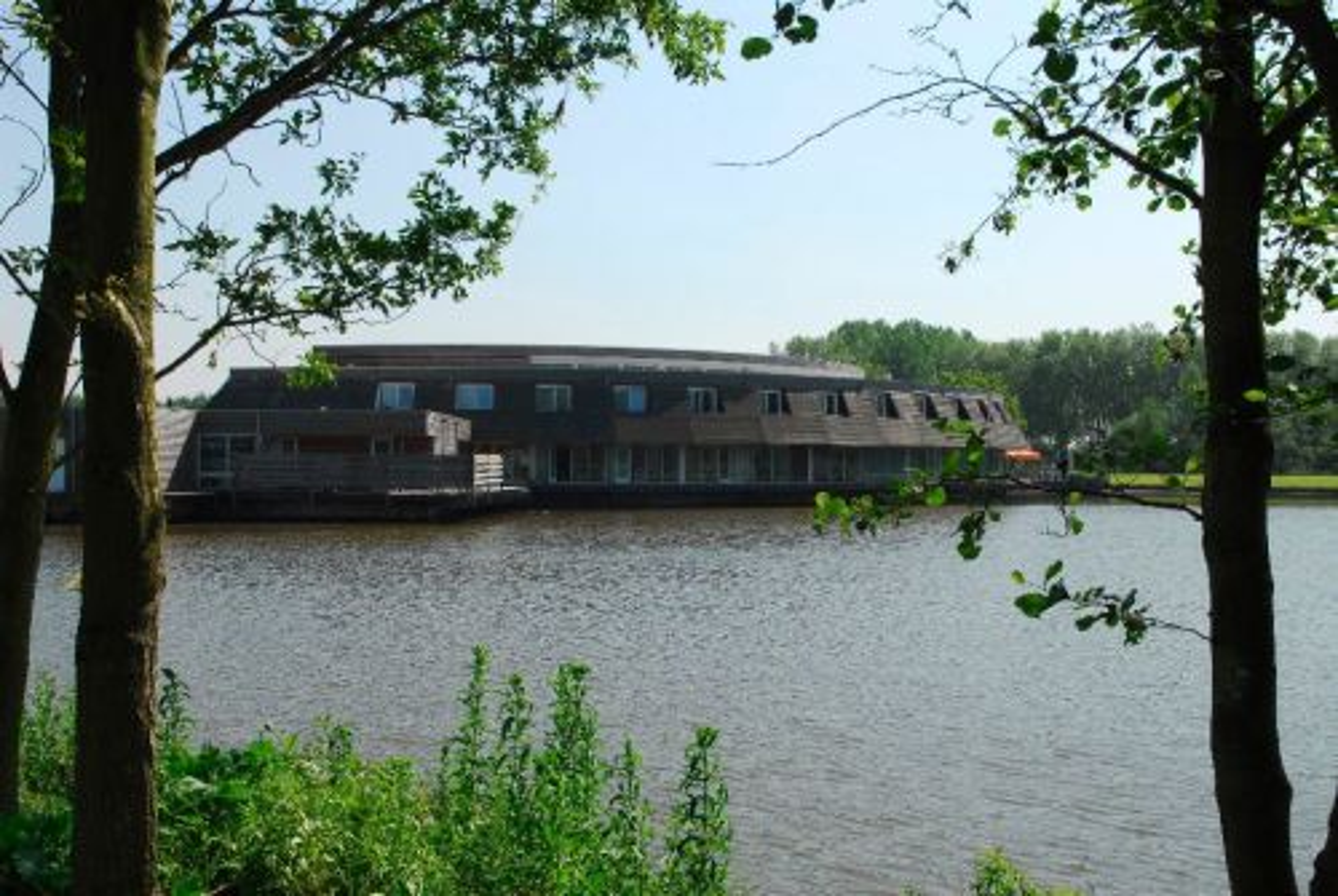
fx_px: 1340
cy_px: 448
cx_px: 669
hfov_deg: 53.1
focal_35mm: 36
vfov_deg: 37.0
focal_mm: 24
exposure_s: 1/80
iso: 100
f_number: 11
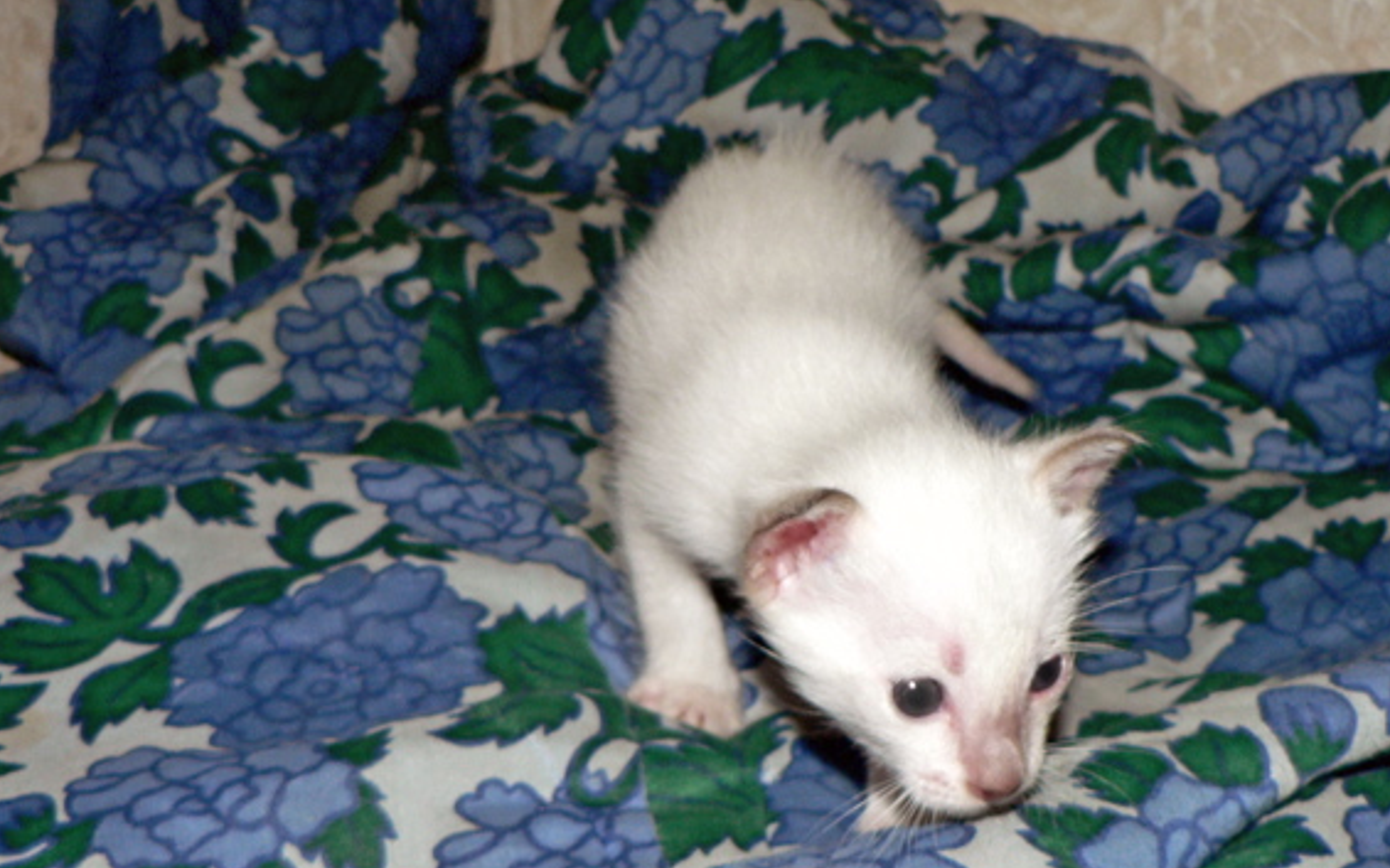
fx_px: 2045
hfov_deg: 37.5
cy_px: 519
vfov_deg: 23.9
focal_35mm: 54
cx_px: 728
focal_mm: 6
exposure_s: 1/60
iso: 100
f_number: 2.8
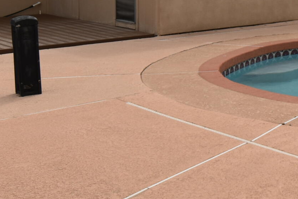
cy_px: -19
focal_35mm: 81
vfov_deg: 16.4
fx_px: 669
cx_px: 327
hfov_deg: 23.6
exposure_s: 1/400
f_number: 10
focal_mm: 15
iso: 100
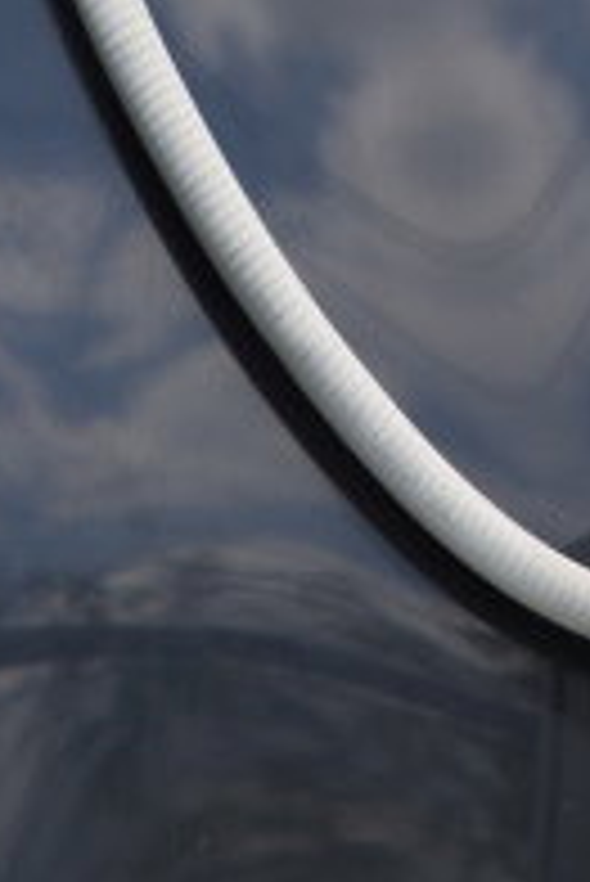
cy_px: 2018
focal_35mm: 126
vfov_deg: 13.0
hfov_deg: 10.7
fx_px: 3092
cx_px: 676
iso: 200
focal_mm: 18
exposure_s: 1/250
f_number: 8
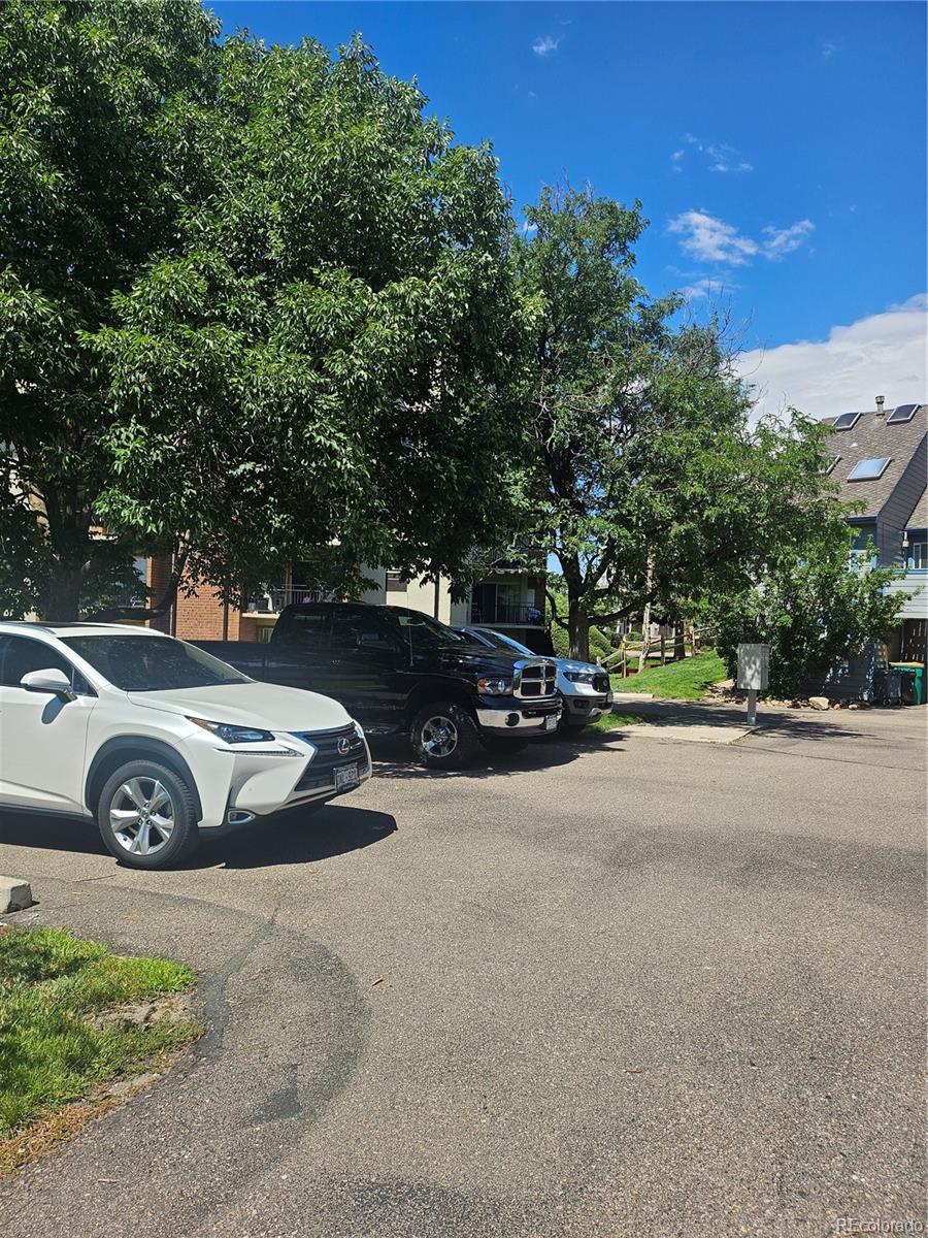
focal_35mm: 24
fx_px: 858
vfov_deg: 71.6
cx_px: 464
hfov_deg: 56.8
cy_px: 619
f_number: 1.8
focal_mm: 5
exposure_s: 1/2859
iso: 50
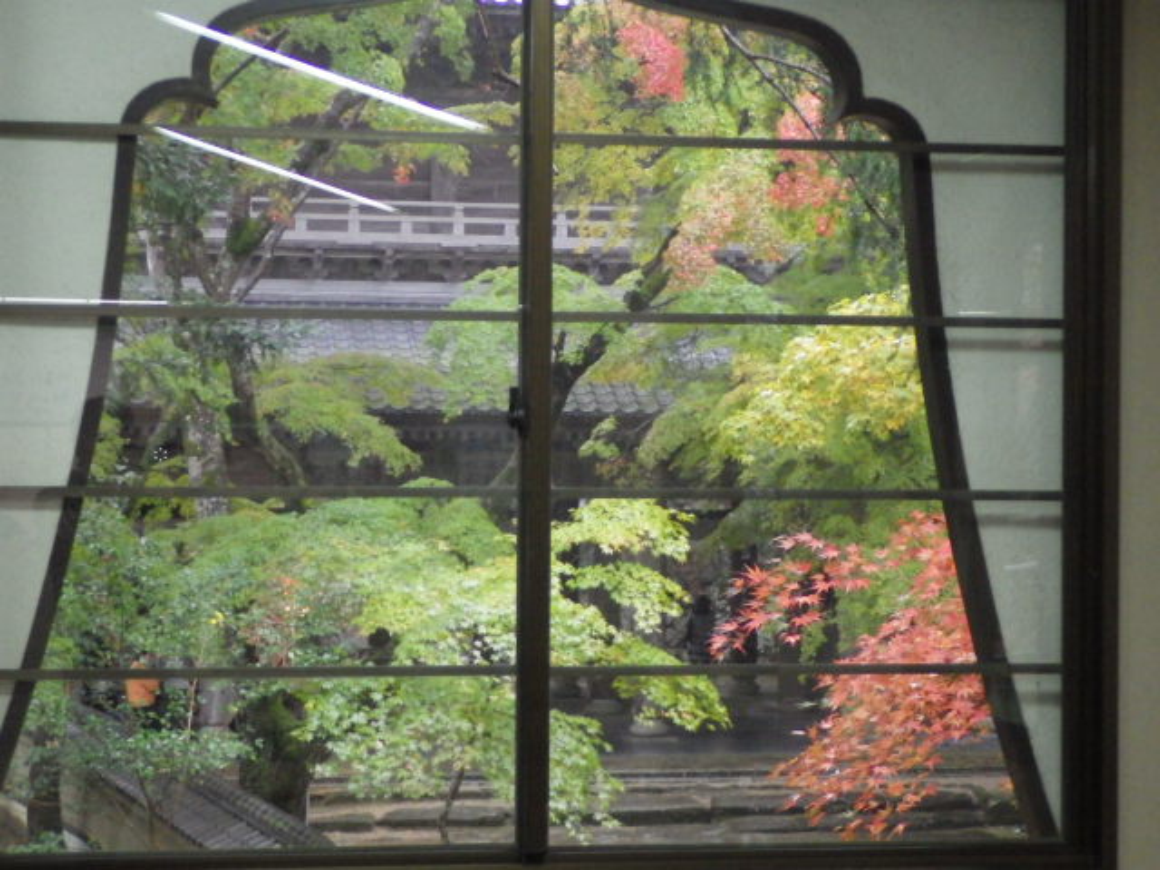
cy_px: 435
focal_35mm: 76
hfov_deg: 25.7
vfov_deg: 19.4
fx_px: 2547
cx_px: 580
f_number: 4.2
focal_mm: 13.5
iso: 1600
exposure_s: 1/80
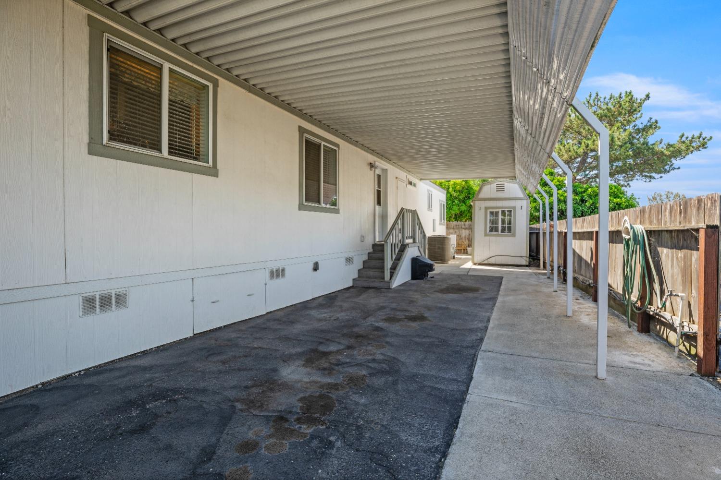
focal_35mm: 16
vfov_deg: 73.7
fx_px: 320
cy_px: 240
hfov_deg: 96.7
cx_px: 360
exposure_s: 1/25
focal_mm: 16
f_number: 11
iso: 125
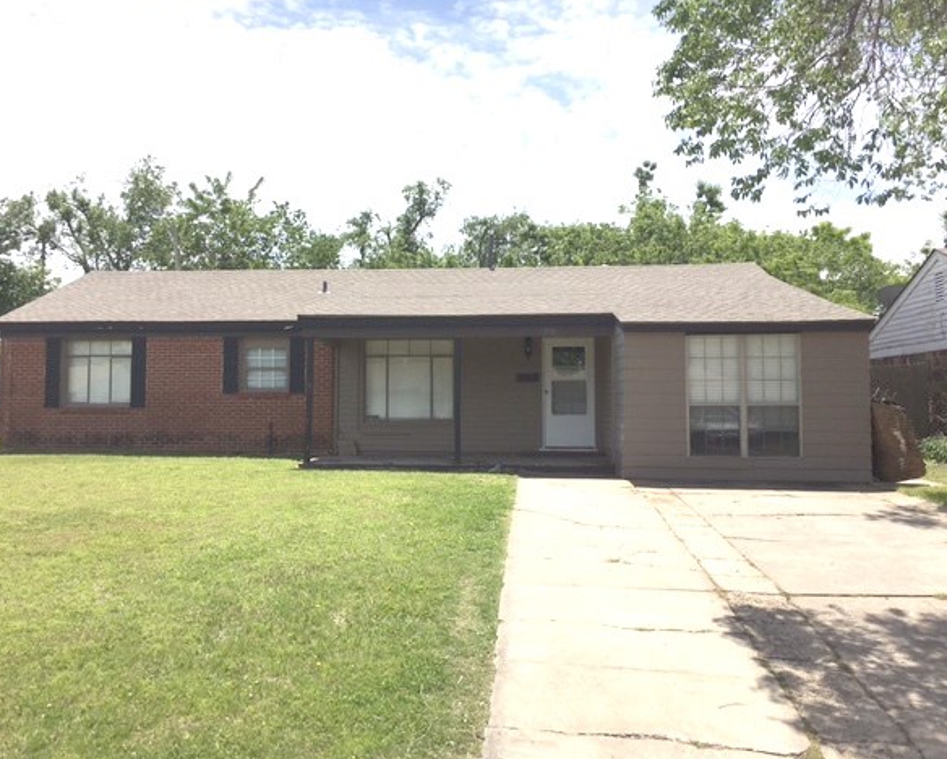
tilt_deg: +5.7
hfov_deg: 57.1
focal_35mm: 31
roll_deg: +1.1
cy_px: 378
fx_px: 869
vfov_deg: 47.2
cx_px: 443
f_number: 2.2
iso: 25
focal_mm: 4.15
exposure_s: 1/3205
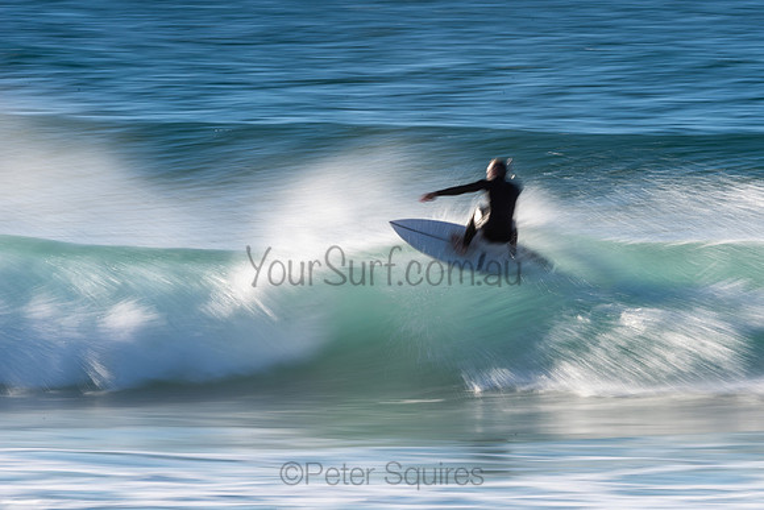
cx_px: 468
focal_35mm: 613
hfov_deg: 3.4
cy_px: 300
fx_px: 13004
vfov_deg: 2.2
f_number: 29
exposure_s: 1/20
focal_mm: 500
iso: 64
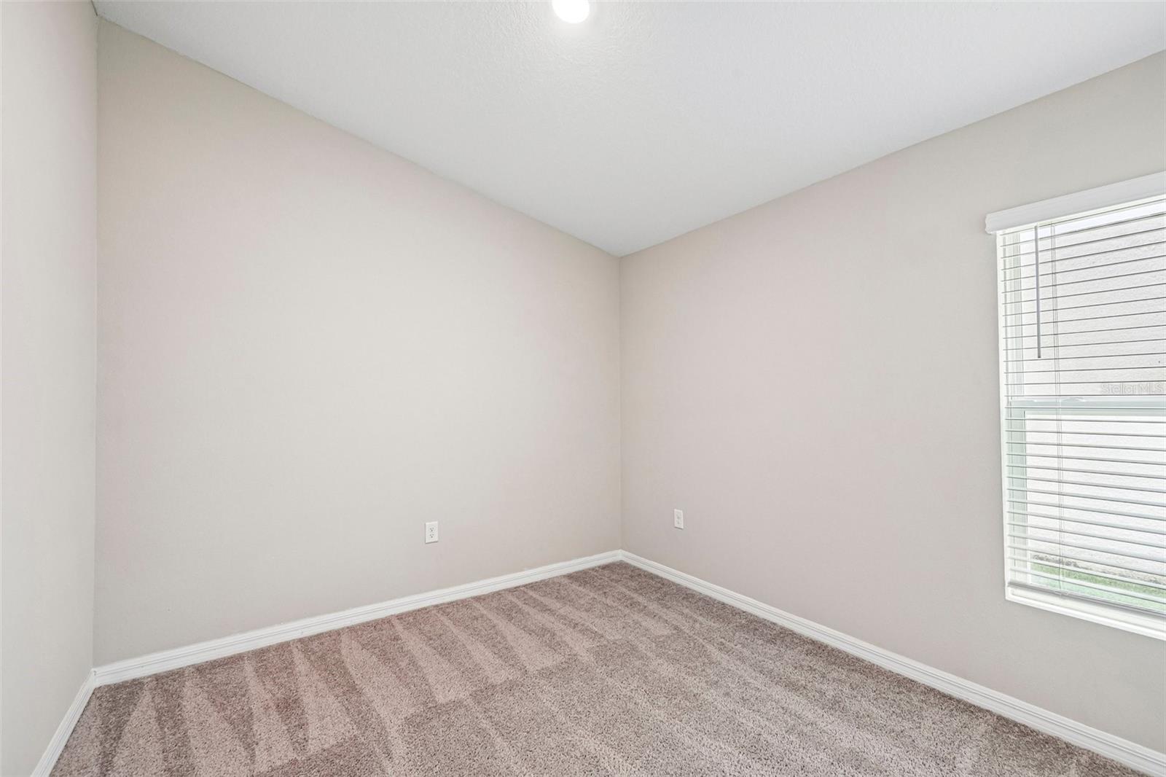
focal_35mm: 15
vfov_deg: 77.3
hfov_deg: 100.4
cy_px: 388
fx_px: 486
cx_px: 583
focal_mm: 15
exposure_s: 1/10
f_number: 8
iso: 400
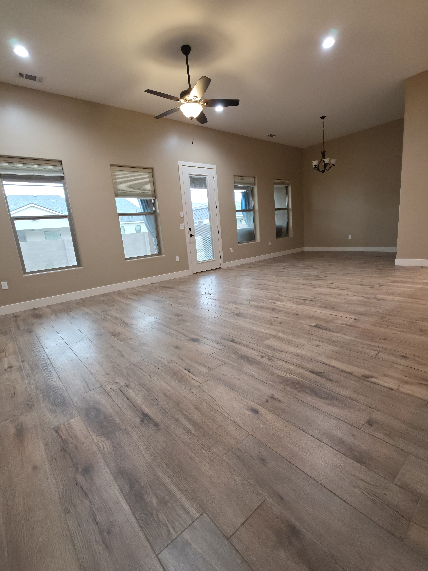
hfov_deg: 89.9
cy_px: 286
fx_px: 214
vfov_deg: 106.2
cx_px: 214
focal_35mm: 13
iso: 100
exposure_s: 1/30
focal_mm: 2.2
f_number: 1.9
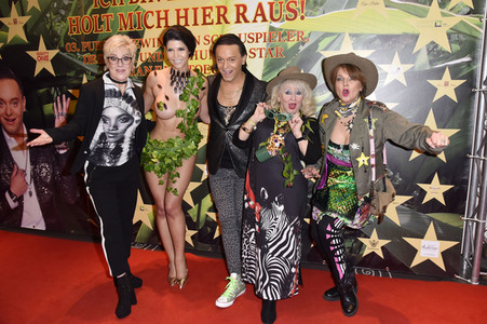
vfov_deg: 53.1
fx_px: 324
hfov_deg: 73.8
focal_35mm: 24
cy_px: 162
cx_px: 244
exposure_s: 1/160
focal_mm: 24
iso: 1250
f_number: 5.6
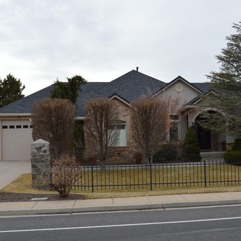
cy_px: 121
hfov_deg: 39.0
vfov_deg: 39.2
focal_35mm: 43
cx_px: 148
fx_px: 339
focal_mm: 22
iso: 100
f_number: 7.1
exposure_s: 1/200
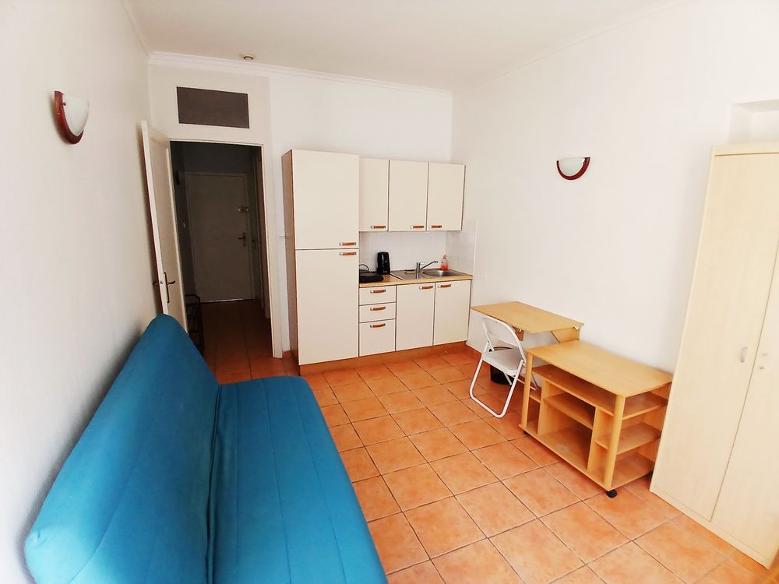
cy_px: 292
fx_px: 383
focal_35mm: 17
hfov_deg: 91.0
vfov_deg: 74.7
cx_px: 390
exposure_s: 1/60
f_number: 2.2
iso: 80
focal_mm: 1.4
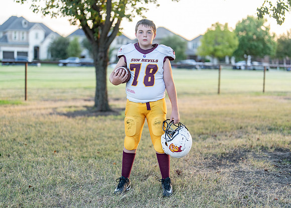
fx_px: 444
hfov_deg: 36.3
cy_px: 104
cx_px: 148
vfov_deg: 26.3
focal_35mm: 54
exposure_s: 1/500
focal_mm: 50
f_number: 1.2
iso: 160
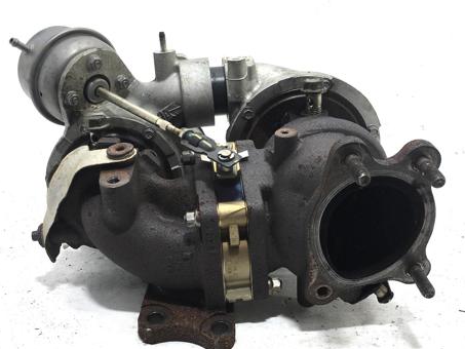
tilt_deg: -27.5
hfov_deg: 45.7
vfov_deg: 35.1
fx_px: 551
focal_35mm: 41
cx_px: 247
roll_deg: -0.8
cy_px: 188
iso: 25
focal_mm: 4.15
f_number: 2.2
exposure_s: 1/225
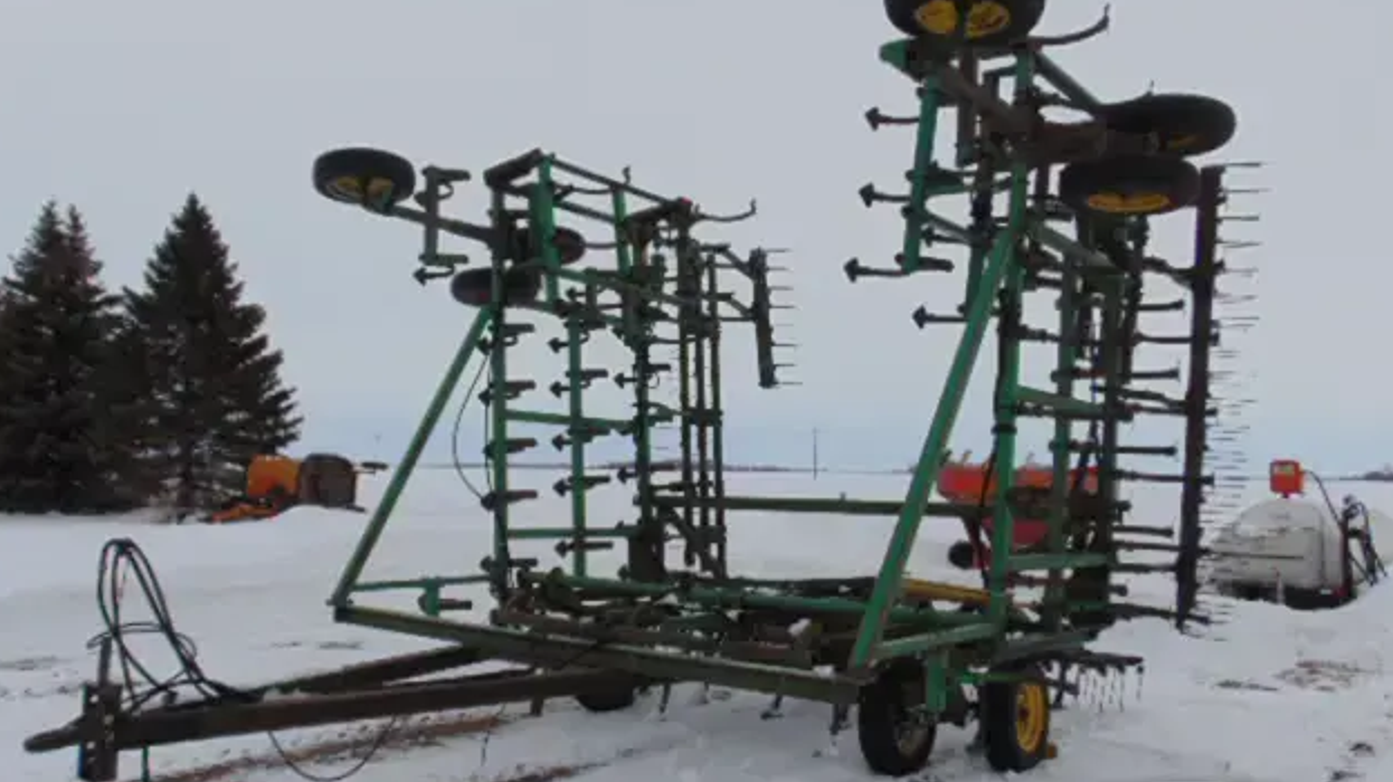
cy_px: 400
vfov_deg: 41.5
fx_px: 1034
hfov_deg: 67.9
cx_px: 695
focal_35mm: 28
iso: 80
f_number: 7.7
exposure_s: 1/1000
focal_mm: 4.5
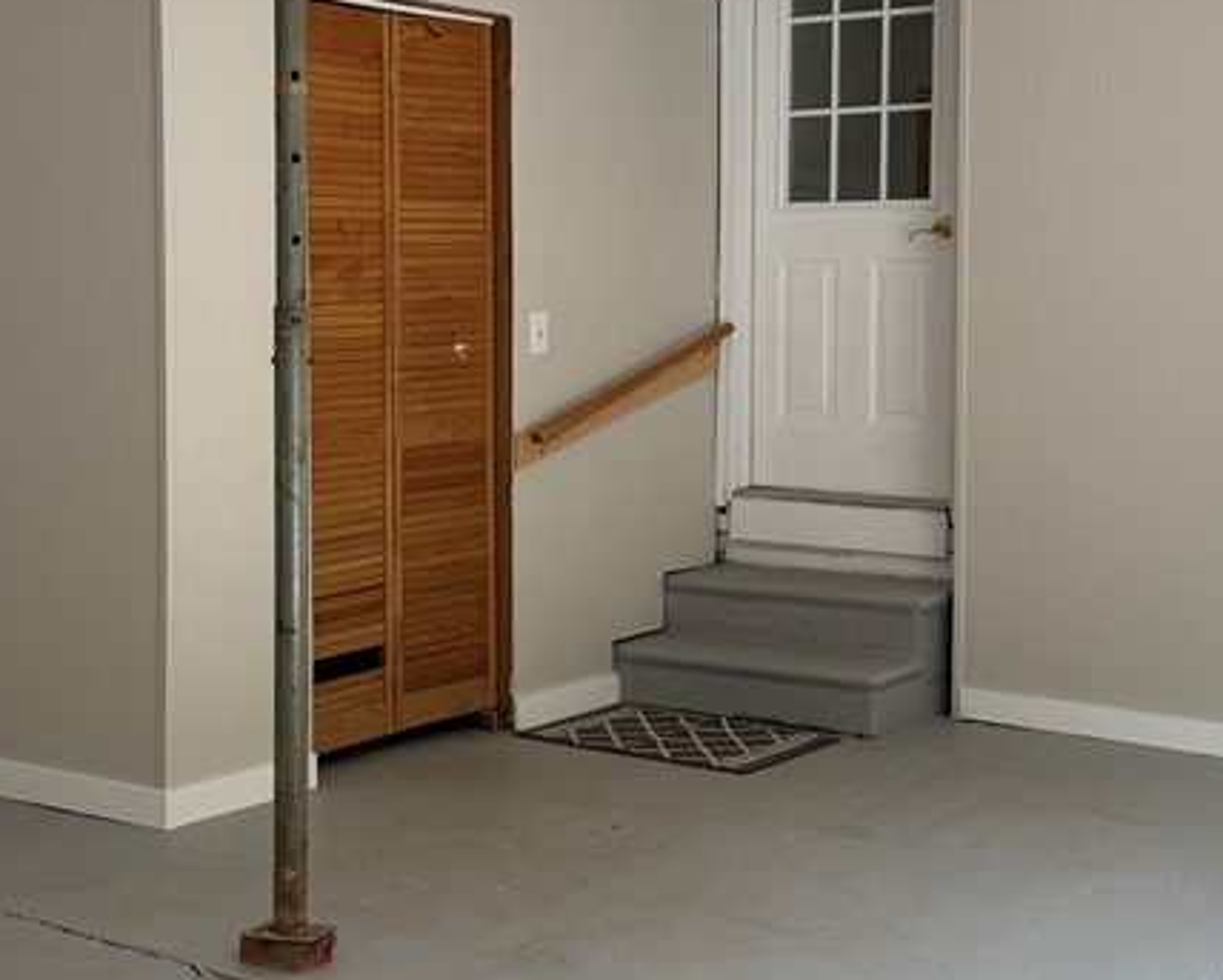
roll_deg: -1.0
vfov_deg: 27.1
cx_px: 657
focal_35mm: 56
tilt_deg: -2.5
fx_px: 2028
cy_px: 369
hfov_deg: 33.5
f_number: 1.78
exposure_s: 1/528
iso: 80
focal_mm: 6.76
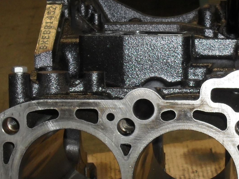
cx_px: 248
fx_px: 642
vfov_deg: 15.8
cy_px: 123
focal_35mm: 93
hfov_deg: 20.3
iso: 200
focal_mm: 6.3
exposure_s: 1/45
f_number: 3.2
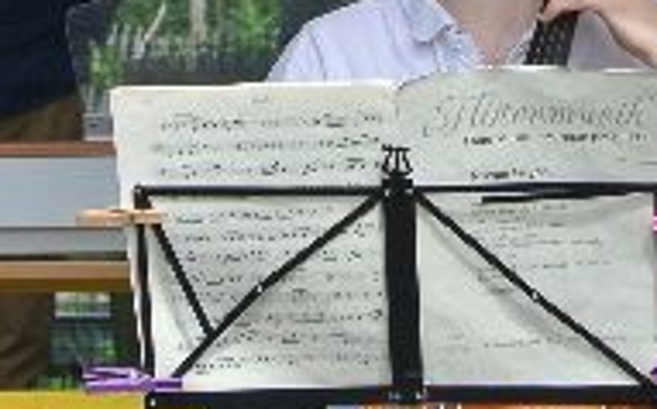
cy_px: -136
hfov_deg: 6.1
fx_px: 6190
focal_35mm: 346
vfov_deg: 3.8
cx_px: 488
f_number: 5.6
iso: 110
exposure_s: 1/250
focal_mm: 30
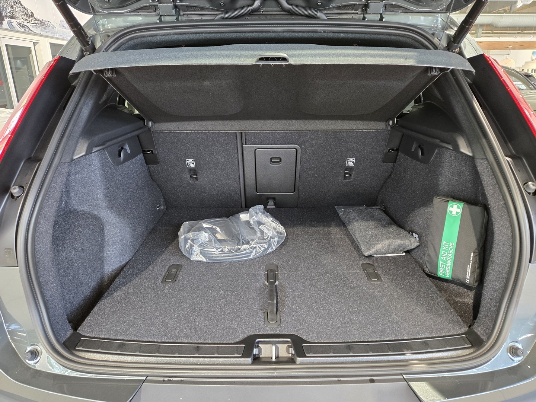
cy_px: 201
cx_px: 268
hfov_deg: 73.9
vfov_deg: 58.9
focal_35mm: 23
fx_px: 356
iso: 320
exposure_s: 1/38.9
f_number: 1.8
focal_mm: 5.4
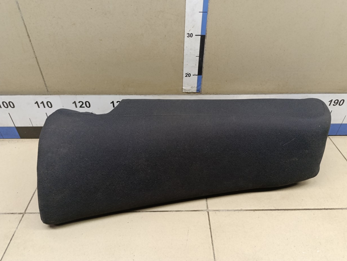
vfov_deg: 56.9
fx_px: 241
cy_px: 131
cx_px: 176
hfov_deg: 71.5
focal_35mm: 24
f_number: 1.6
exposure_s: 1/100
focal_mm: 6.14
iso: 500
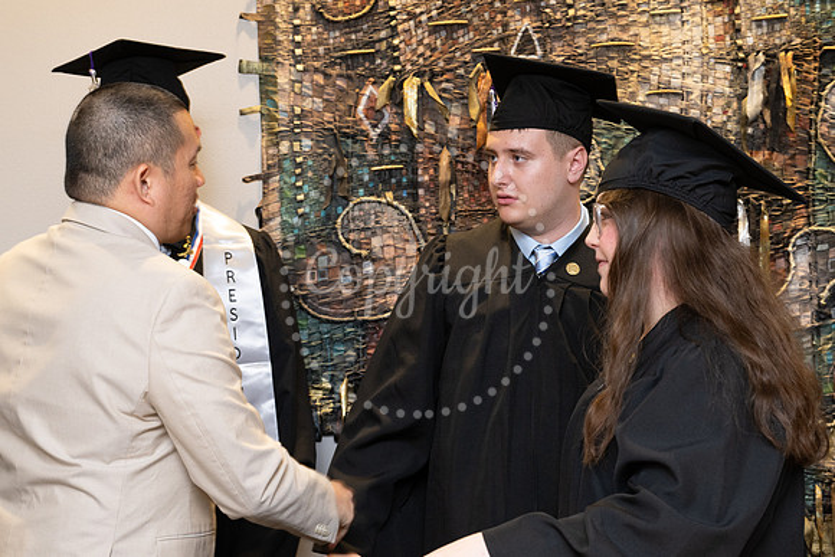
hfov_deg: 31.0
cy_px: 291
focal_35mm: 65
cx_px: 458
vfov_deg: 21.0
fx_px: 1504
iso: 640
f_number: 5.6
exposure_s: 1/80
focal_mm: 52
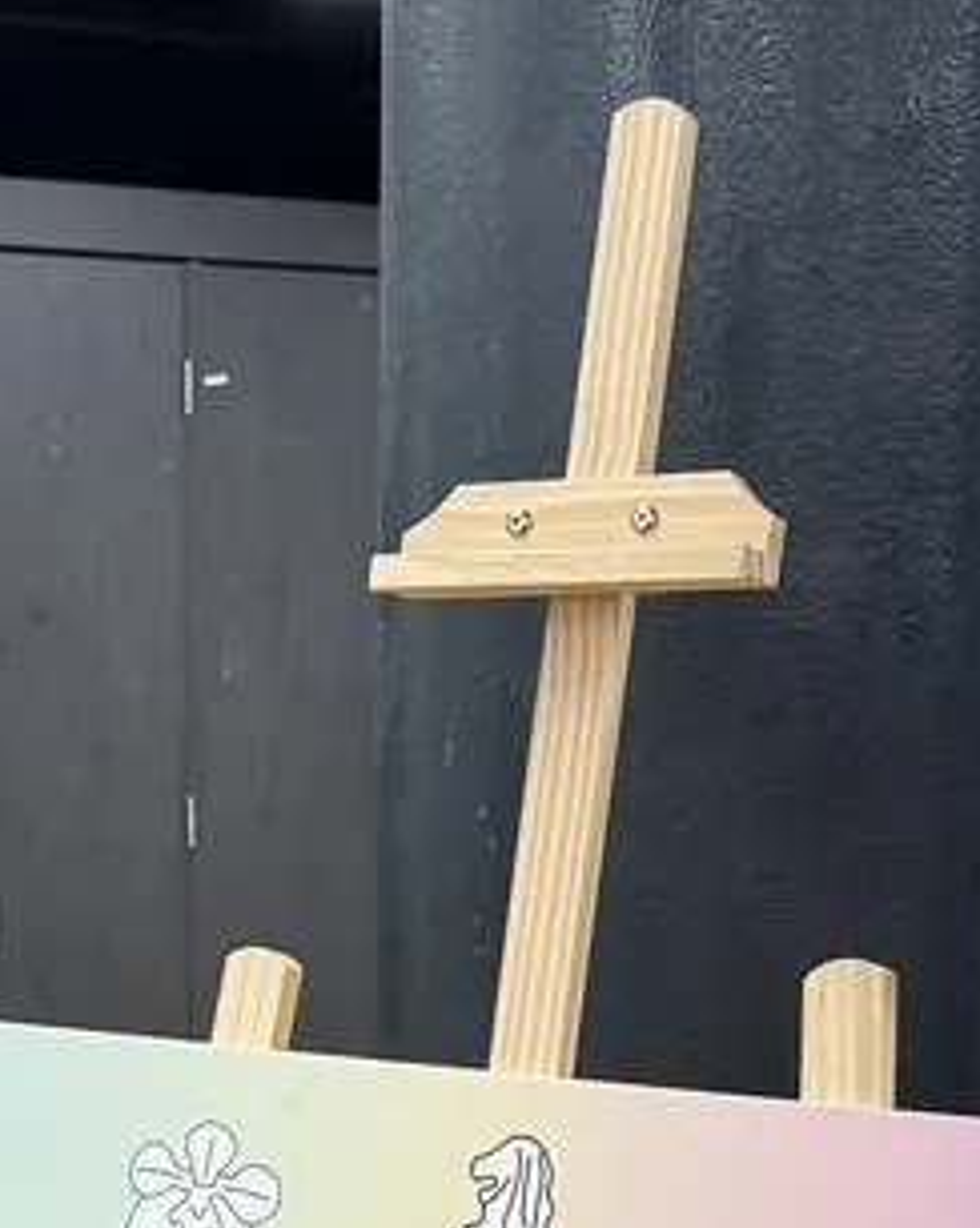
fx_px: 3342
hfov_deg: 16.3
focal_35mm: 92
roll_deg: +0.9
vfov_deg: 19.5
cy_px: 1505
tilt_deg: -12.9
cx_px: 0
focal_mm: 6.76
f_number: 1.78
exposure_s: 1/50
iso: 200
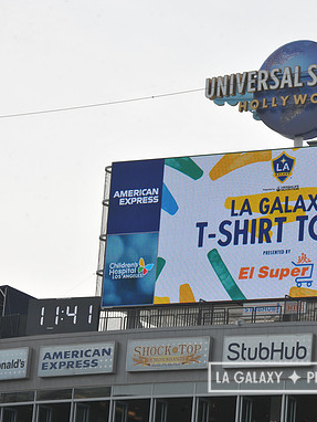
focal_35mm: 175
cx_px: 286
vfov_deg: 11.3
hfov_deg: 8.5
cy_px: 211
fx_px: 2134
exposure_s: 1/500
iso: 250
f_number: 11
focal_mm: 120
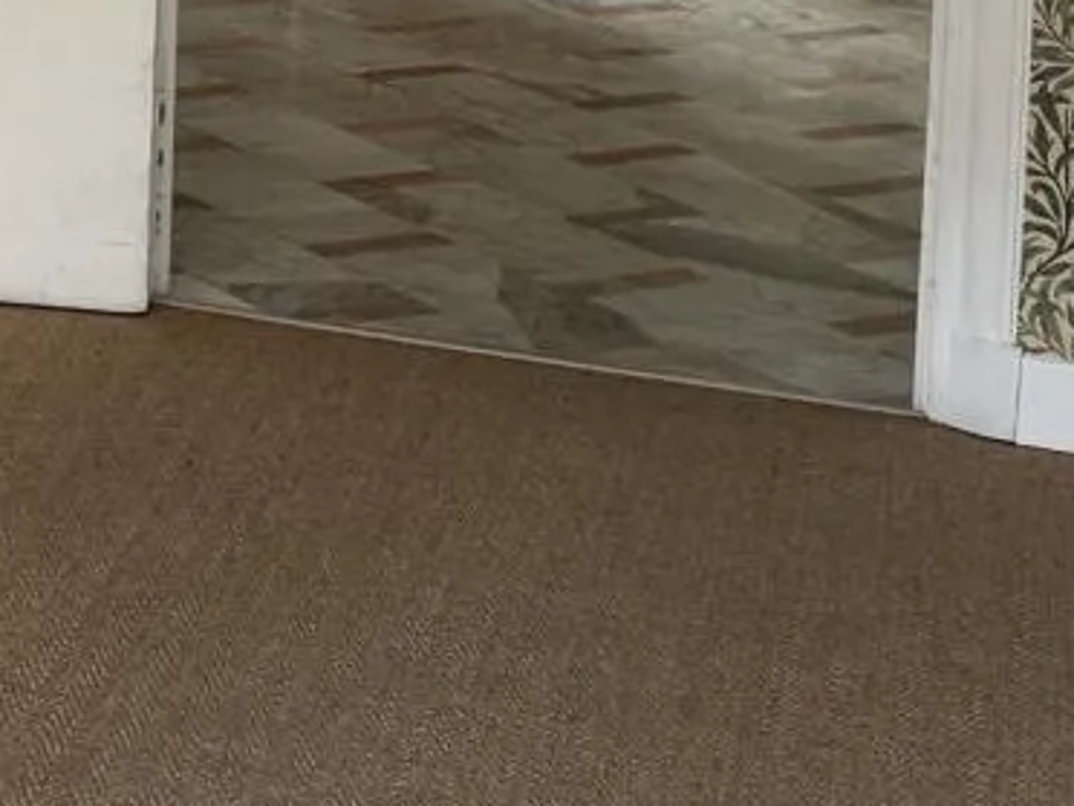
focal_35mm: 124
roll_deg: -1.9
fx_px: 3847
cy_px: -676
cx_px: -468
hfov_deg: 14.9
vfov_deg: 11.1
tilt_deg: -3.6
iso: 200
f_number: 1.78
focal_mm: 6.76
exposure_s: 1/83
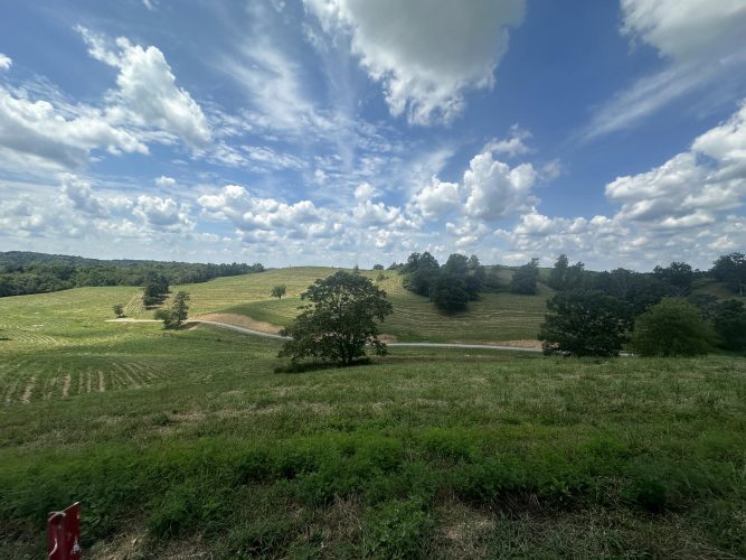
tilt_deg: -1.1
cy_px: 280
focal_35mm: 14
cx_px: 373
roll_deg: -0.7
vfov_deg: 85.7
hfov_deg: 102.1
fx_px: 302
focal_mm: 2.22
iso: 50
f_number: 2.2
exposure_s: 1/2681
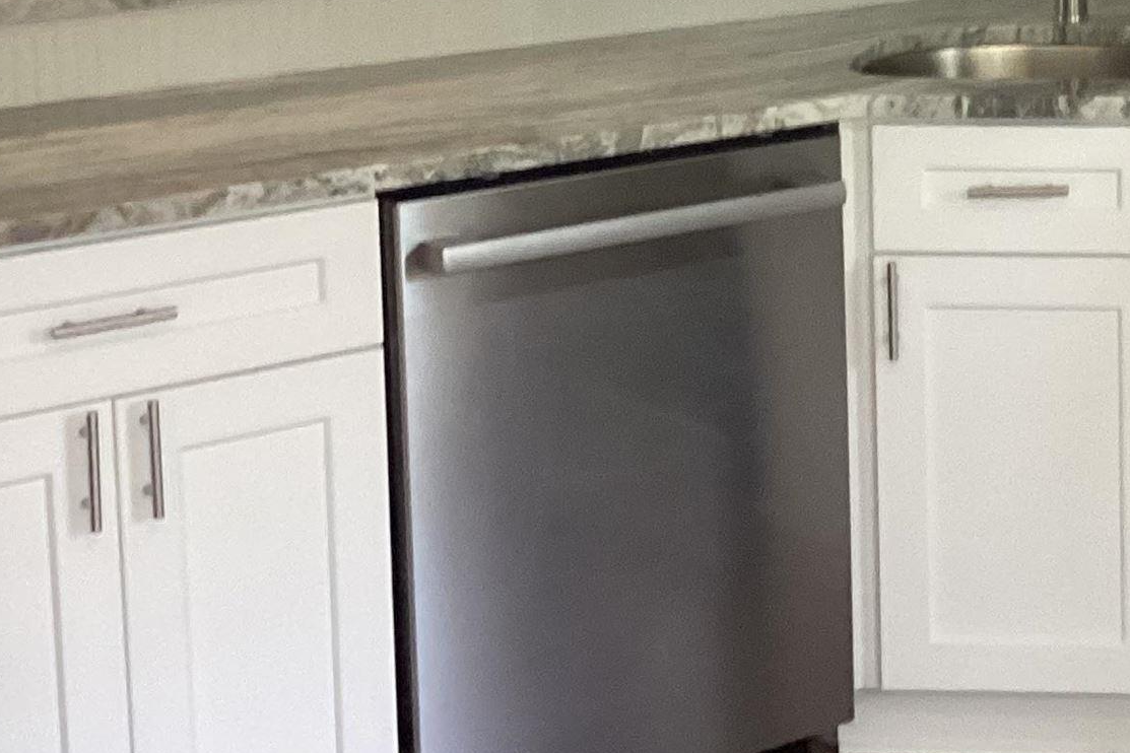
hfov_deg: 21.9
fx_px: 2793
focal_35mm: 89
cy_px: 2
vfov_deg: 15.1
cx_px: 1172
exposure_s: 1/60
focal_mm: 3.3
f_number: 2.4
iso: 250
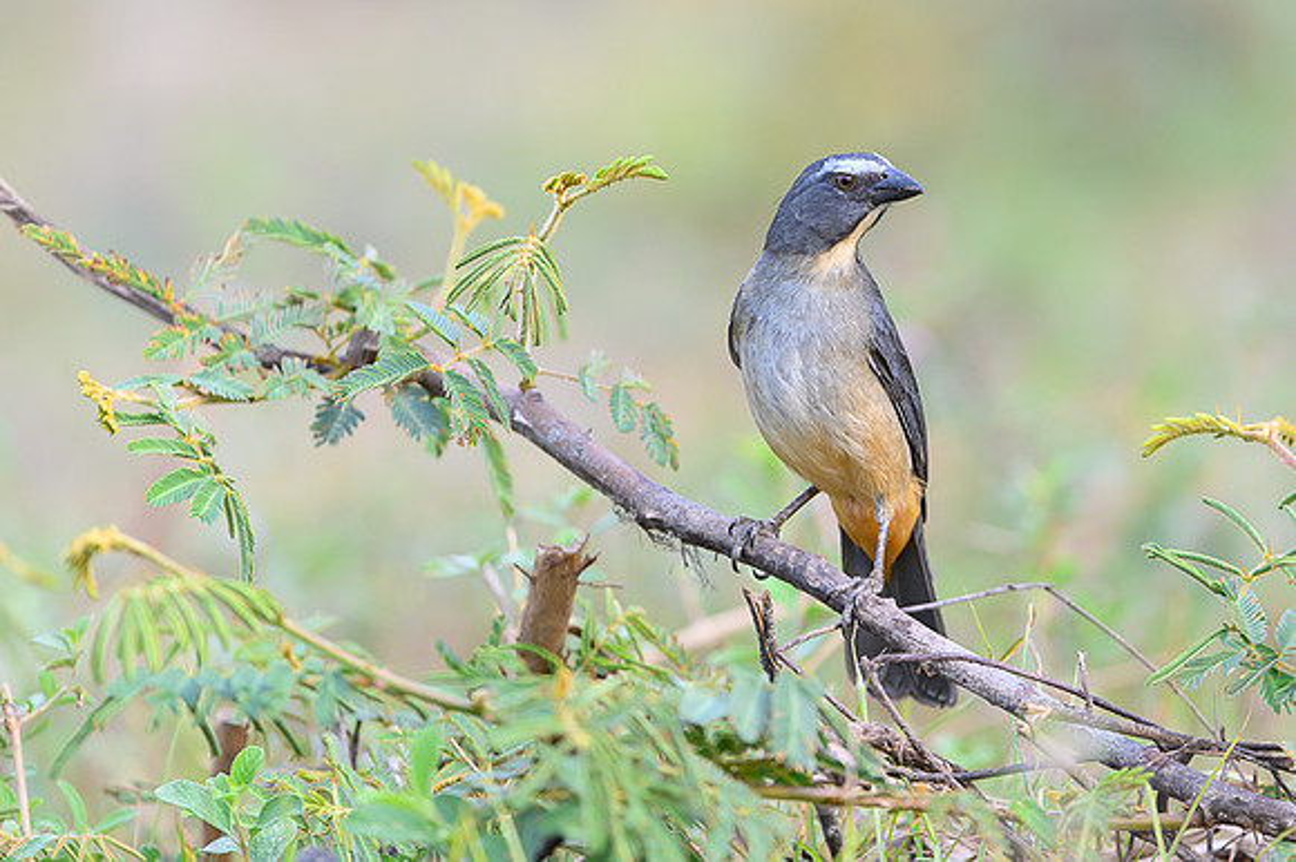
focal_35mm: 741
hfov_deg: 2.8
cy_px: 260
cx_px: 815
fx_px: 26674
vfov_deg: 1.9
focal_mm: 500
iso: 800
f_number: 4
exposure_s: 1/500
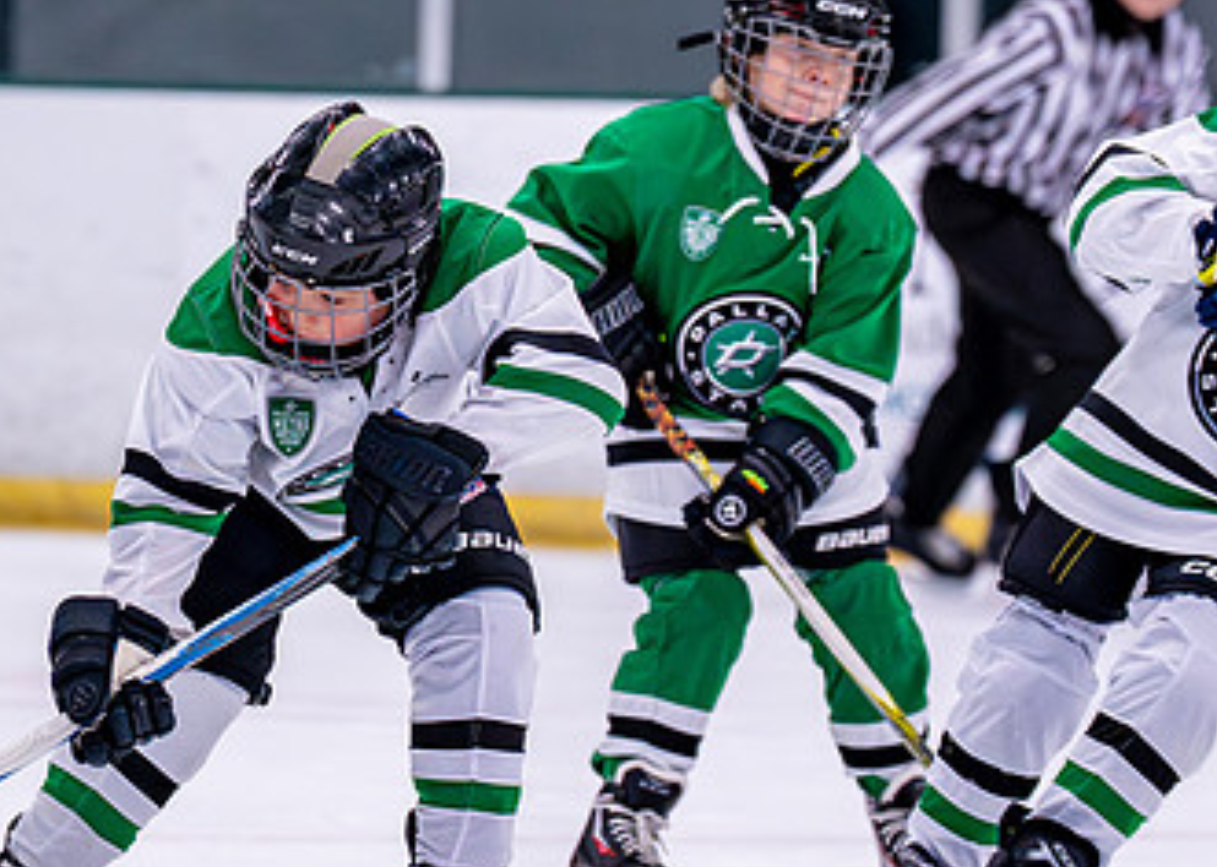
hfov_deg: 5.2
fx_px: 13333
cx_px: 417
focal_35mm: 386
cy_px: 571
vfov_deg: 3.7
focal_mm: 132
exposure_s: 1/1250
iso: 2500
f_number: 2.8
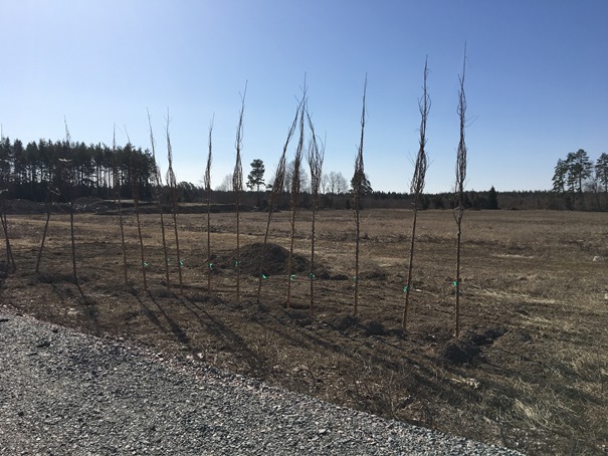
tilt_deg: -1.7
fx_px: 509
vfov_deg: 48.2
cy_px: 228
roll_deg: -1.2
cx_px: 304
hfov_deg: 61.6
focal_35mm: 29
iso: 25
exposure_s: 1/2849
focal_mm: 4.15
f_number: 2.2
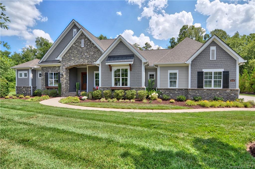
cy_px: 84
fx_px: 117
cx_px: 128
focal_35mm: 16
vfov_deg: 71.7
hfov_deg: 95.1
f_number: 3.2
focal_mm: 11
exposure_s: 1/800
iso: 100
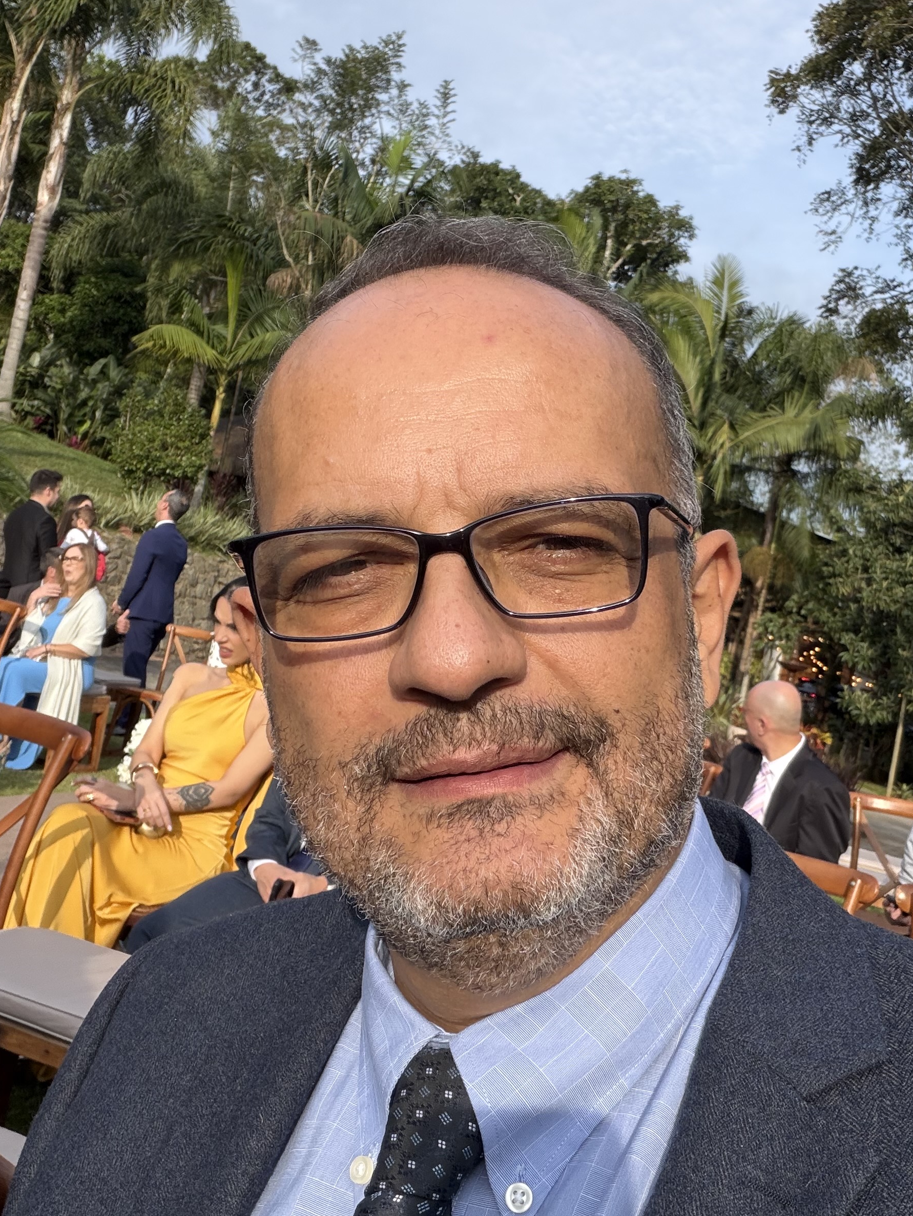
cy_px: 536
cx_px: 532
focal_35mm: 39
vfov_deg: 47.8
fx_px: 1371
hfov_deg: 36.7
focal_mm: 2.71
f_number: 1.9
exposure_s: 1/633
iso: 32
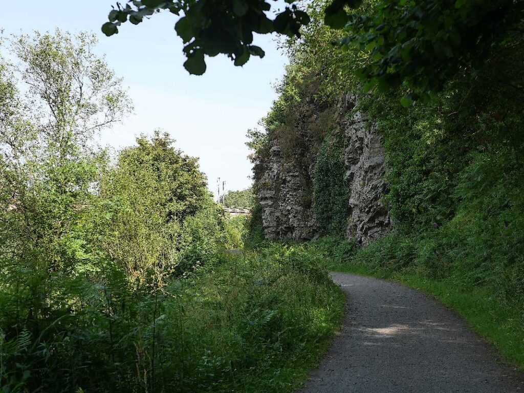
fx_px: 757
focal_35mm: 50
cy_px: 196
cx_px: 262
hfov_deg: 38.2
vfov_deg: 29.1
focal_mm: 25
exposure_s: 1/800
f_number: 3.5
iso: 200
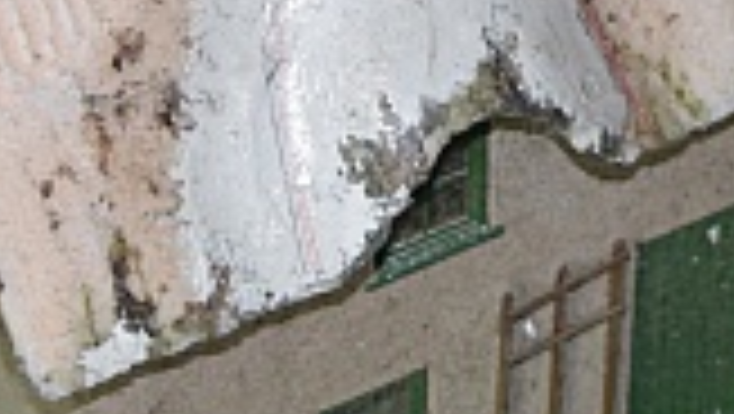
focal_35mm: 154
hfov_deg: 13.9
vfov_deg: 7.7
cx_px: 576
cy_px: -214
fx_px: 3001
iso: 800
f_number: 4
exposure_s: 1/60
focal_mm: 25
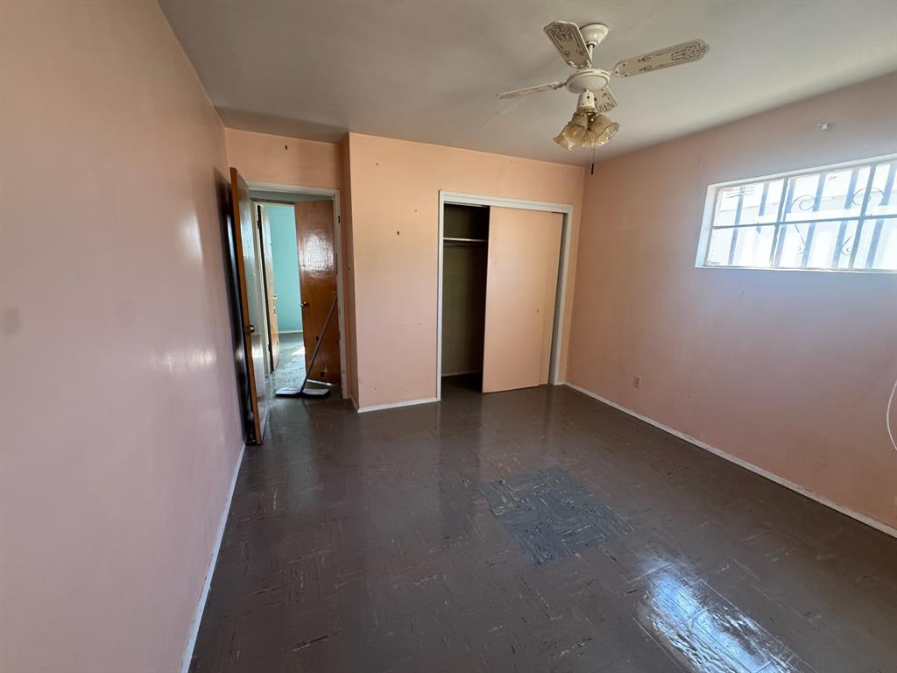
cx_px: 448
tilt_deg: -11.9
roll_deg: -1.8
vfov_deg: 85.7
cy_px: 336
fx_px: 363
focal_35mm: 14
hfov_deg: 102.1
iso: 250
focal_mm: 2.22
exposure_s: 1/99
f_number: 2.2
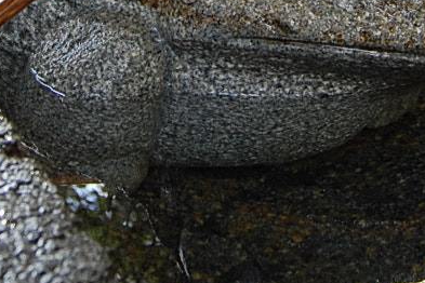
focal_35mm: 132
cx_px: 211
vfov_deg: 10.0
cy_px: -163
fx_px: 1557
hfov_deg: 15.5
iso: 400
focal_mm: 23
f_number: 5
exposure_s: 1/100
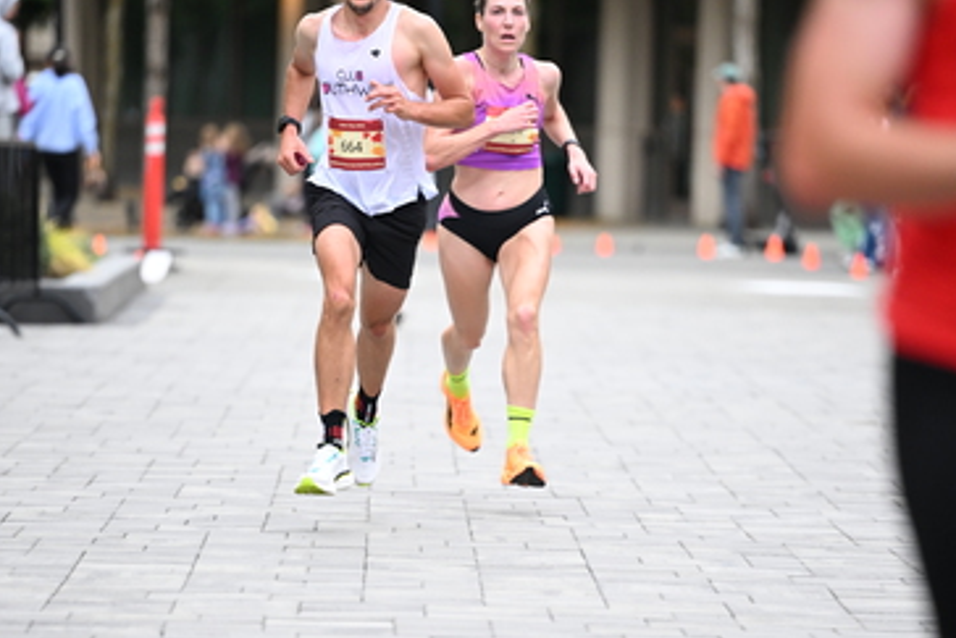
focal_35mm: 272
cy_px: 365
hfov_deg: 7.6
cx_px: 479
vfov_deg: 5.1
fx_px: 7226
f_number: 2.8
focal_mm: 180
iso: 1600
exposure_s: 1/1000
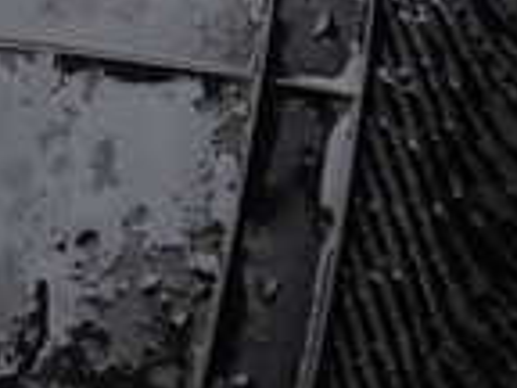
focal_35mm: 125
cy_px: -259
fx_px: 1867
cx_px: -255
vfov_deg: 11.2
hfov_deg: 14.7
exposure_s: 1/200
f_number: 2.3
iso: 100
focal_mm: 5.4
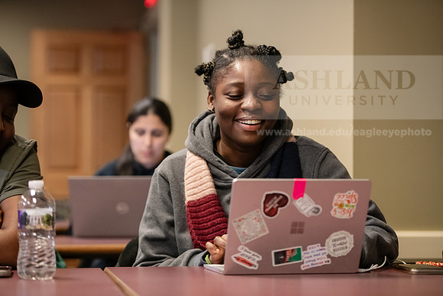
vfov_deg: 14.9
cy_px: 148
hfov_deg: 22.1
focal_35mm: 92
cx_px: 222
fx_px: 1132
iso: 2500
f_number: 2.8
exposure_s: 1/200
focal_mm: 92
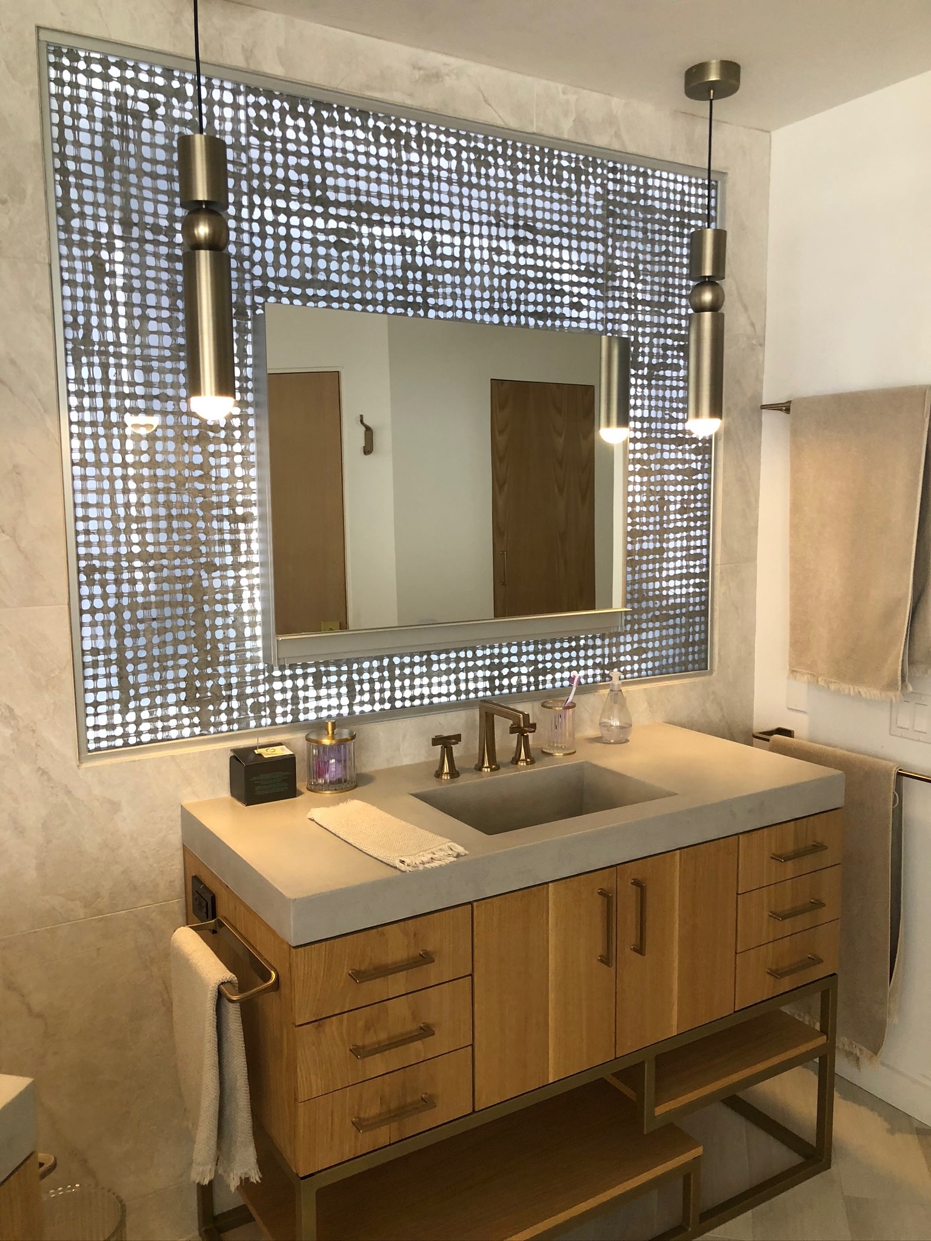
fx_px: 1004
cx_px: 466
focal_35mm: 28
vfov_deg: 63.4
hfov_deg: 49.7
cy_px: 620
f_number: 1.8
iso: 32
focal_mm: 4
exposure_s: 1/30
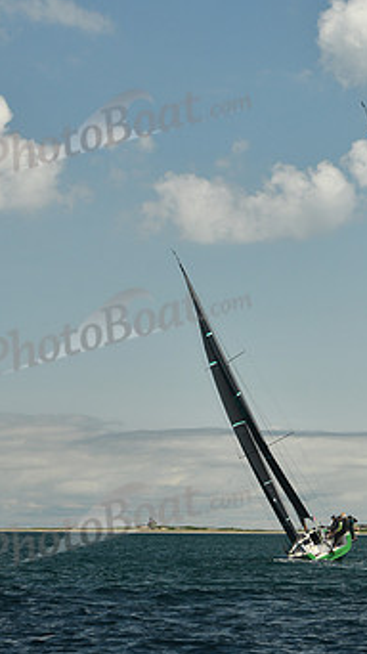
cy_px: 203
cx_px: 351
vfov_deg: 14.2
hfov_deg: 8.0
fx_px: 2616
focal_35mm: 151
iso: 320
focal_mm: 85
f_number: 8
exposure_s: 1/640
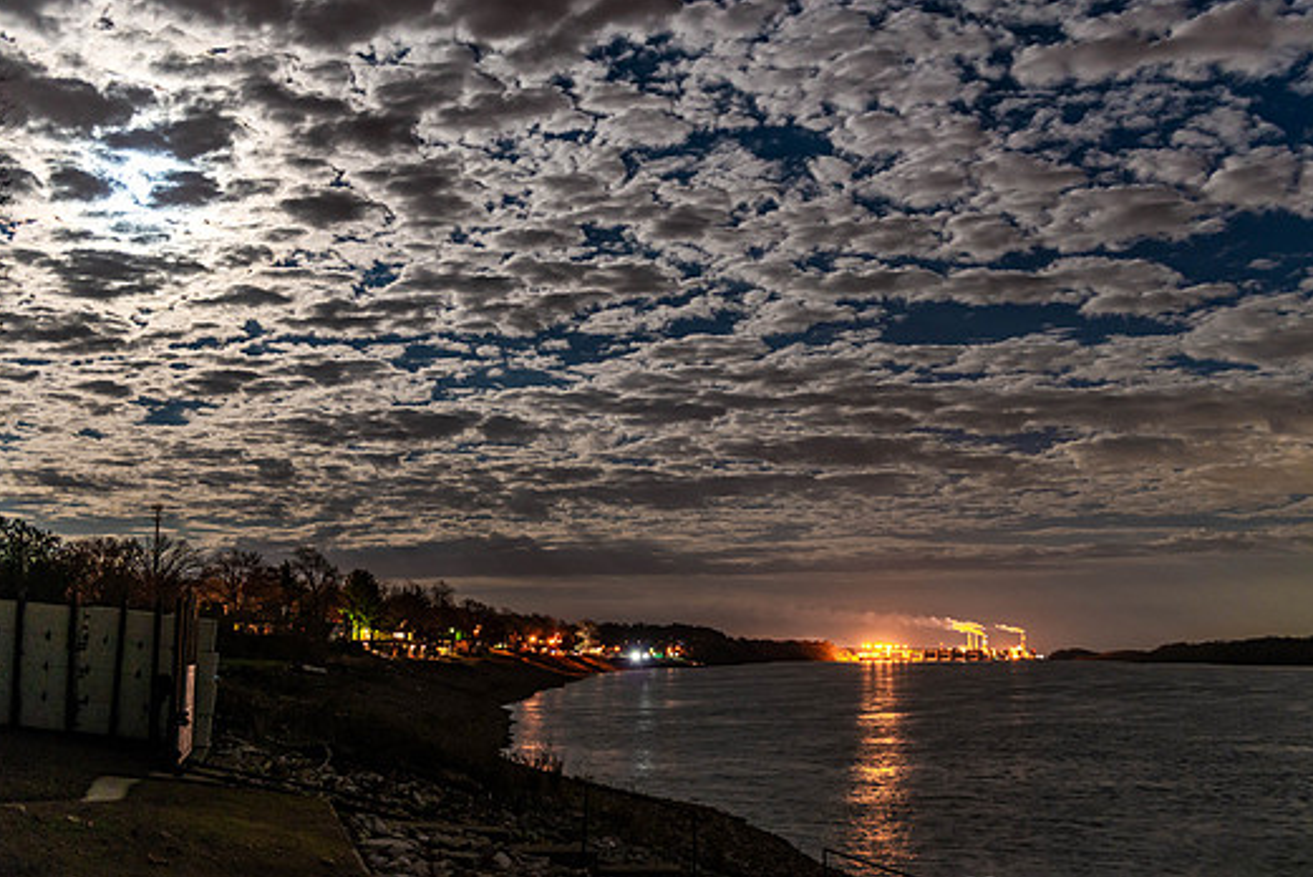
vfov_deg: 33.4
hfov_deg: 48.4
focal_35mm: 40
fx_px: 1460
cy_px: 457
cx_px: 698
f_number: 2.8
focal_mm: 35
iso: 800
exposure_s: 1
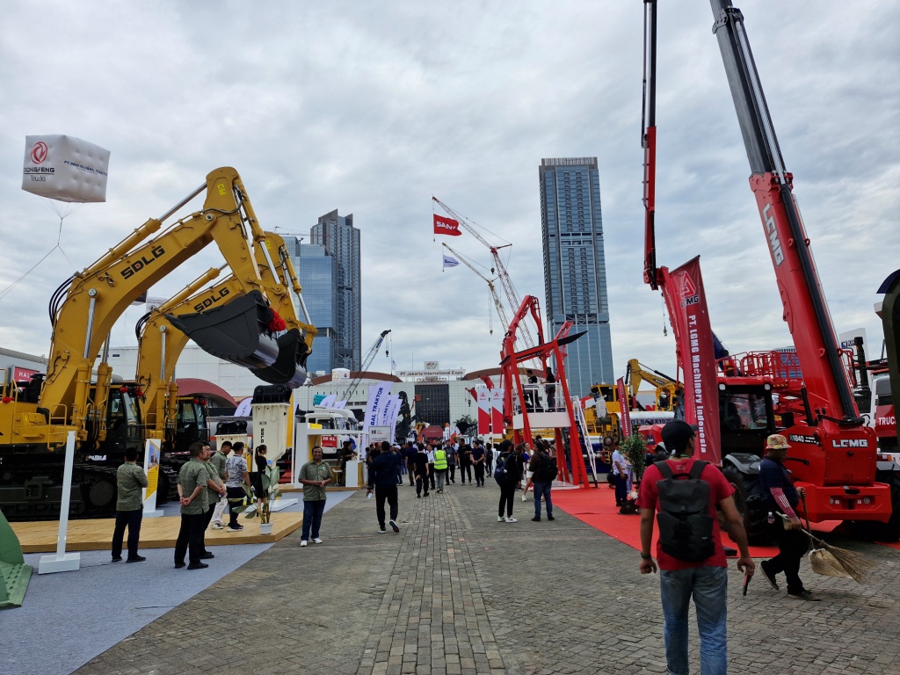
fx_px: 598
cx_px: 450
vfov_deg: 58.9
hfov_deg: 73.9
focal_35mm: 23
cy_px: 338
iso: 50
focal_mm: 5.54
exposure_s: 1/2696
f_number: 1.8
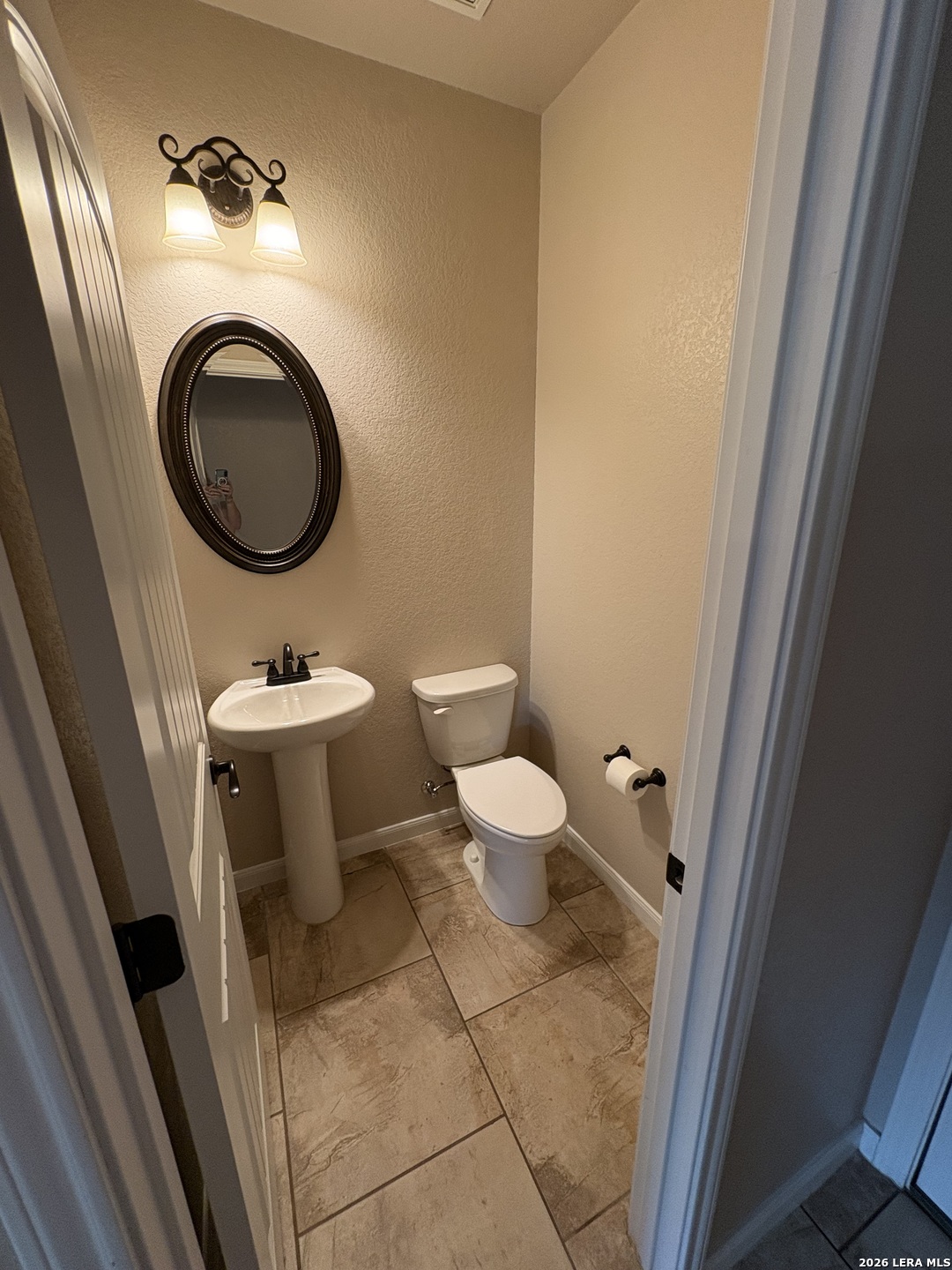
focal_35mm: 14
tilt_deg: -15.4
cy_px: 635
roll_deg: +0.0
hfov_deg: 85.7
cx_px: 476
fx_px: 513
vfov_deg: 102.1
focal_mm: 2.22
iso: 200
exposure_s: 1/60
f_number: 2.2
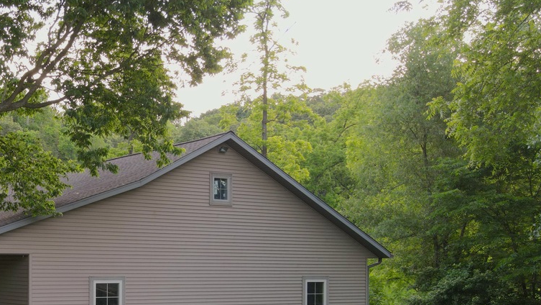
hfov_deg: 38.6
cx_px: 59
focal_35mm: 50
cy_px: 288
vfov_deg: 23.2
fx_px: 717
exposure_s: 1/20
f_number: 2.8
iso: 100
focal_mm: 4.5
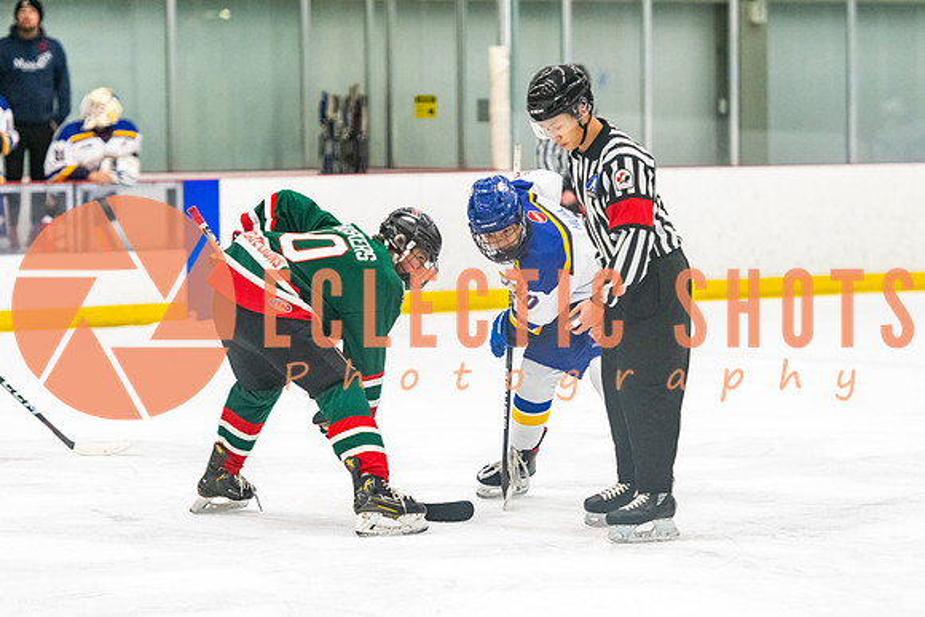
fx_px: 4451
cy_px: 318
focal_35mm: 173
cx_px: 499
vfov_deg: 7.9
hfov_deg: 11.9
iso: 4000
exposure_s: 1/800
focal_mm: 145
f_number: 2.8
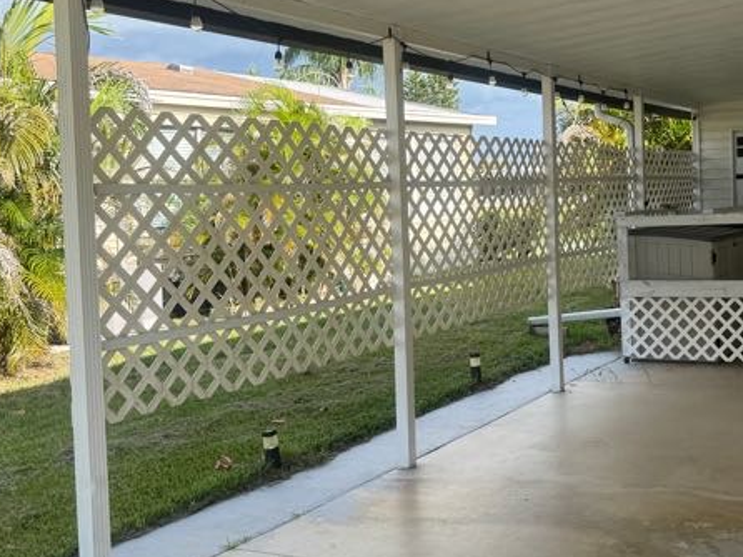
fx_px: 965
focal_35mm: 45
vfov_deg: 32.0
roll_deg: +1.6
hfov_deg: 40.8
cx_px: 563
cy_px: 211
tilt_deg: -2.3
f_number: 1.78
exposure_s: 1/1112
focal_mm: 6.76
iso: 80
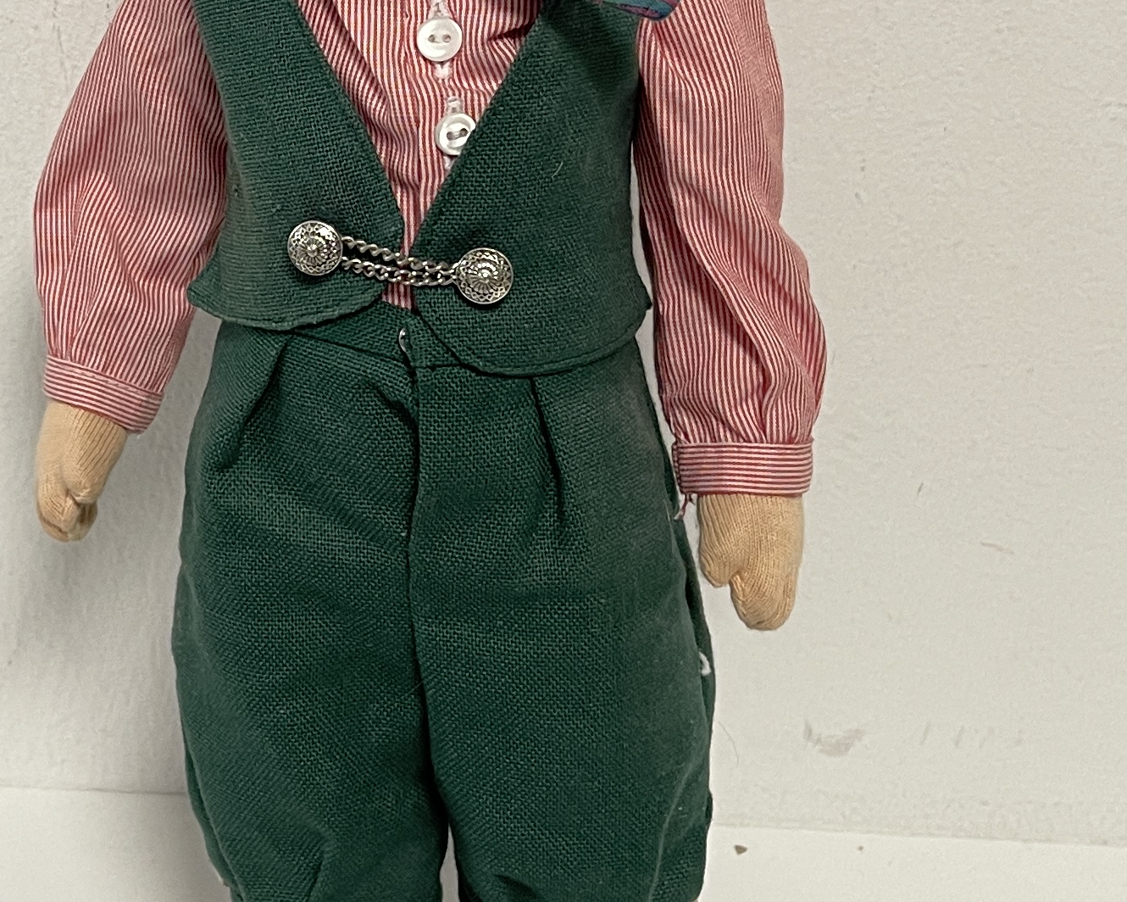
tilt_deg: -28.9
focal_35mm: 74
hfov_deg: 24.9
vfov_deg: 20.5
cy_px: 192
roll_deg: +1.9
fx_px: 2468
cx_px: 84
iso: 80
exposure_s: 1/50
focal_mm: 5.1
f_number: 1.6
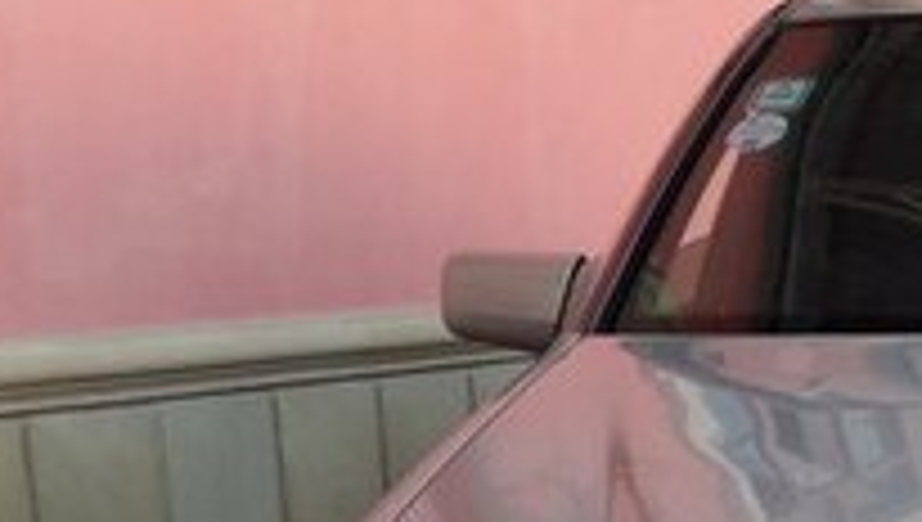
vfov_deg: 11.5
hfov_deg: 20.1
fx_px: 2399
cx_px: 1165
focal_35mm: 98
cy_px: 929
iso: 40
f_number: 1.9
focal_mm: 3.7
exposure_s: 1/155
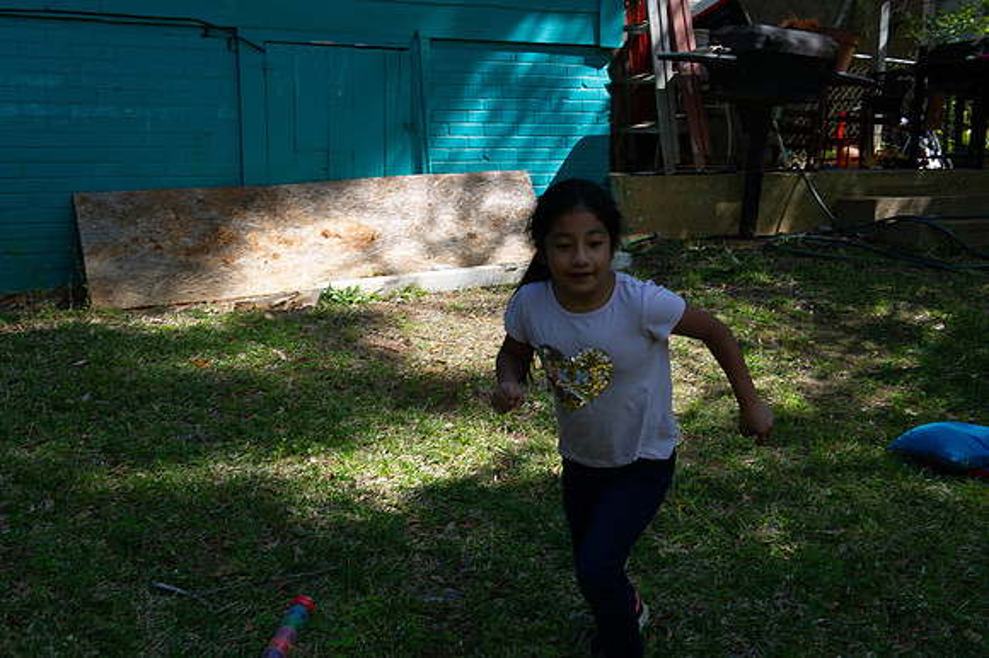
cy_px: 329
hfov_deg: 46.4
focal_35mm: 42
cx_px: 494
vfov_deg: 31.9
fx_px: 1153
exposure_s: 1/200
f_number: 7.1
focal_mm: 42
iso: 200
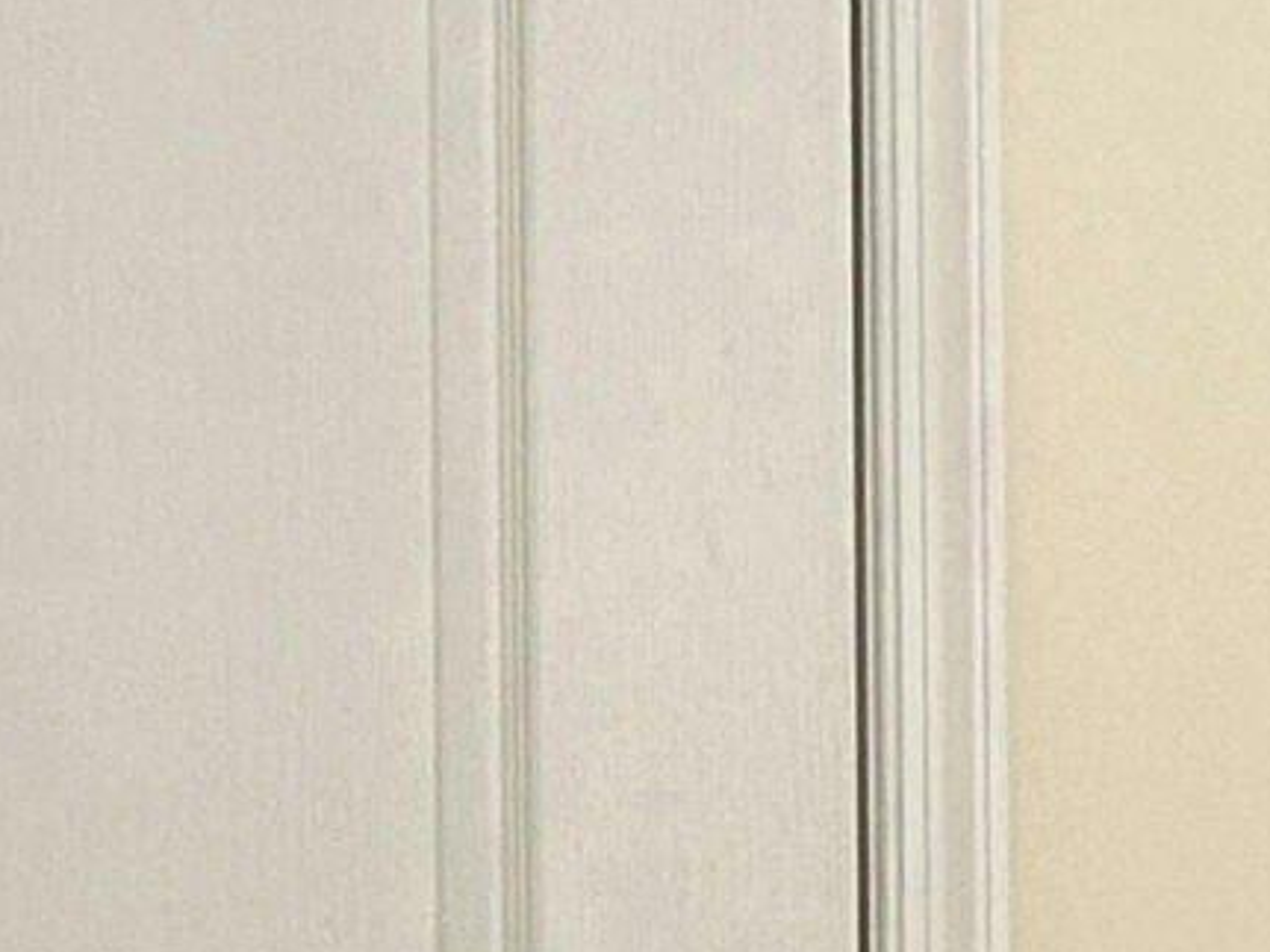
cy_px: 1264
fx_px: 6125
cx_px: 3636
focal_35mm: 167
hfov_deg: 9.6
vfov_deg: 8.7
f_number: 1.78
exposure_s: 1/121
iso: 200
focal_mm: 6.86
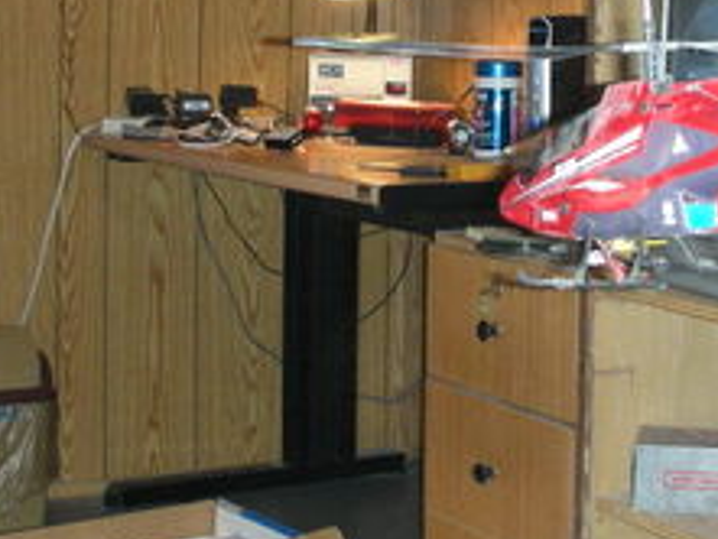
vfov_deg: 17.5
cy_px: 49
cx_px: 434
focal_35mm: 83
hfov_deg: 23.5
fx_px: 1723
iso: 195
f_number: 3
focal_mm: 5.8
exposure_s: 1/60.1
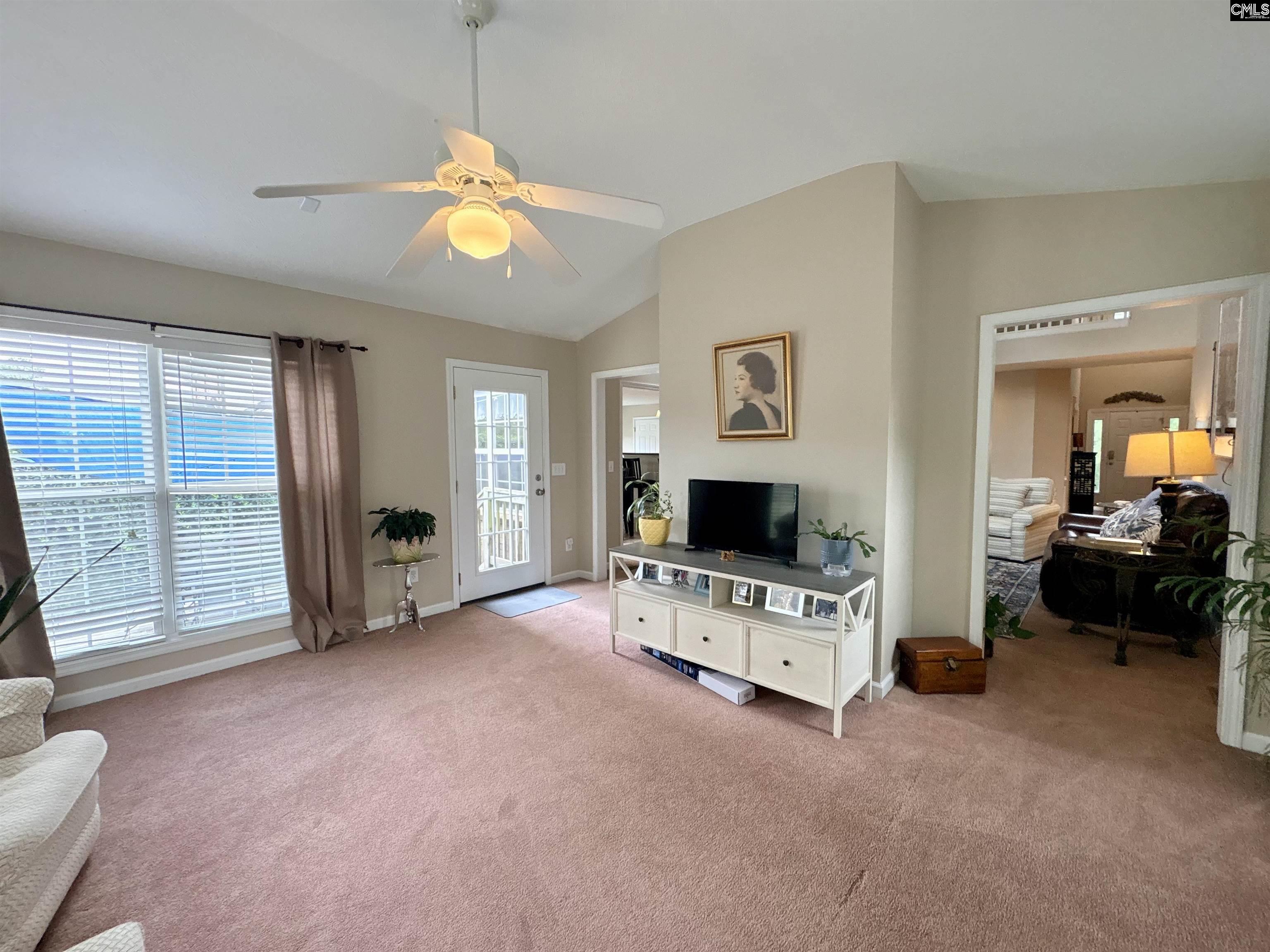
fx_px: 514
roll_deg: +2.4
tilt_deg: -2.0
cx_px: 635
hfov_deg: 102.1
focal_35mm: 14
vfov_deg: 85.7
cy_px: 476
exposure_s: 1/120
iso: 250
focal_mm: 2.22
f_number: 2.2
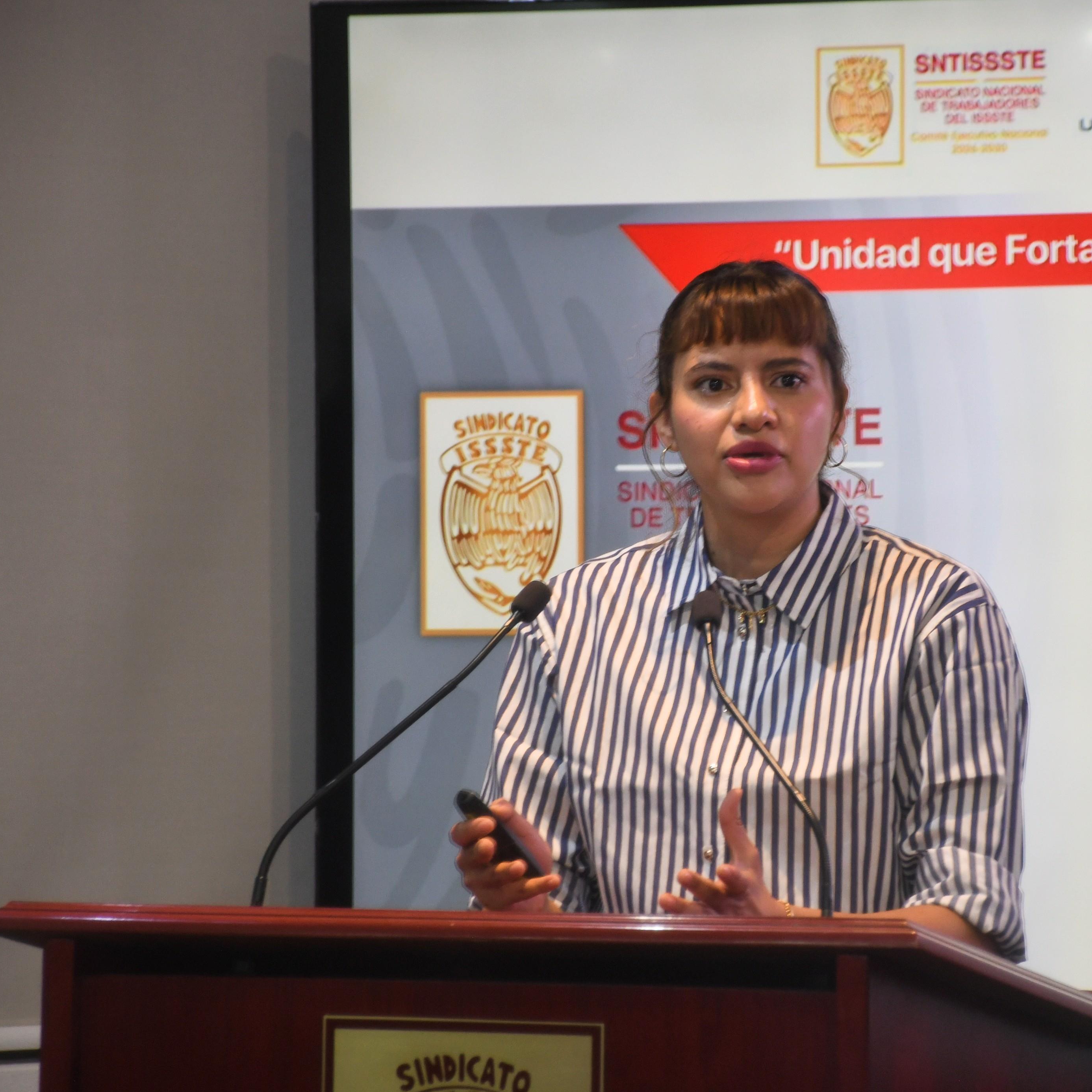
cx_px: 718
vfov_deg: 9.1
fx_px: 6853
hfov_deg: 9.1
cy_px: 548
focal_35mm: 192
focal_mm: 100
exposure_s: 1/50
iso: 800
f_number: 5.6
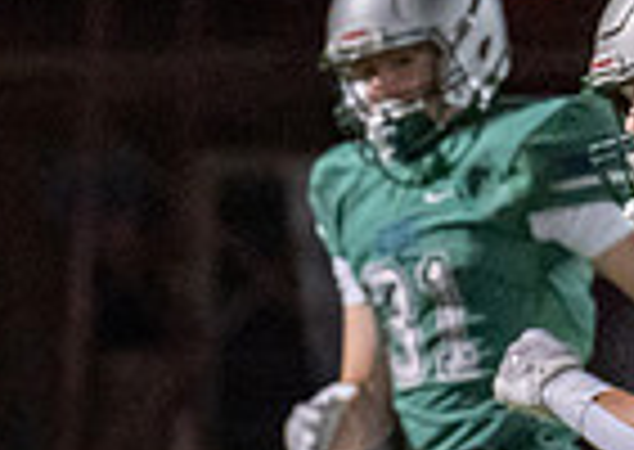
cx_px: -881
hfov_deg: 2.6
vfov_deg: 1.9
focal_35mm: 763
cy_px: 789
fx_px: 13706
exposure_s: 1/1000
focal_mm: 120
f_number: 2.8
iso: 3200
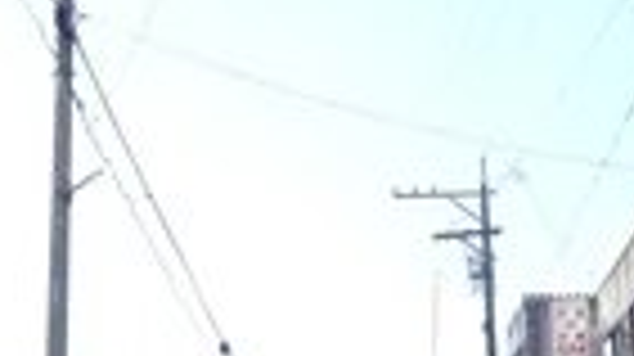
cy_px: 356
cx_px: 409
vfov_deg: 13.4
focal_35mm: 89
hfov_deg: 23.9
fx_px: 1495
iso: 80
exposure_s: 1/320
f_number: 4.5
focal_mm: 4.1
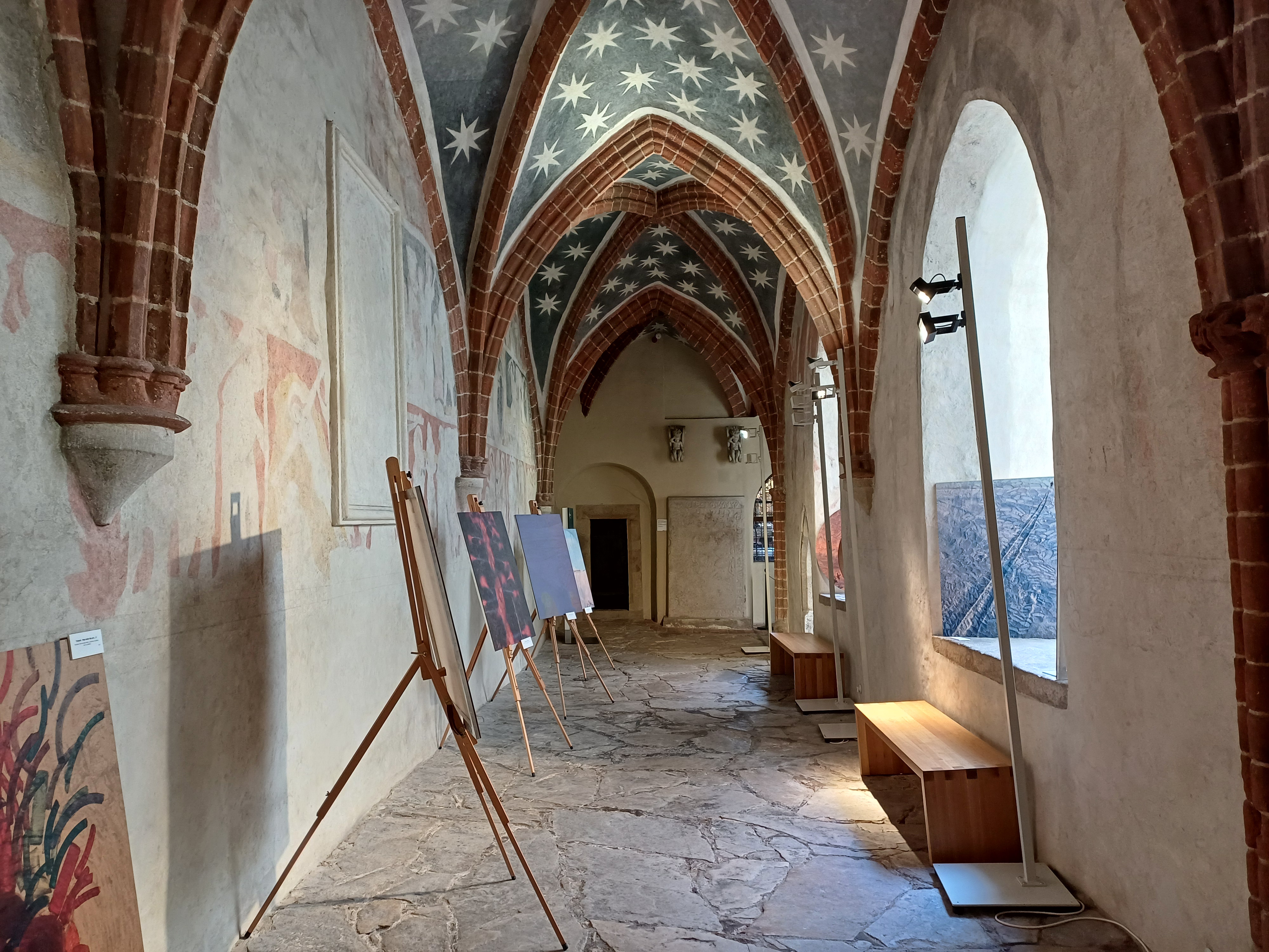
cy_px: 476
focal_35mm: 25
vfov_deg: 54.9
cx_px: 634
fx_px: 916
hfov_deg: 69.4
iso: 200
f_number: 1.8
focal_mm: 4.65
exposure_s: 1/50
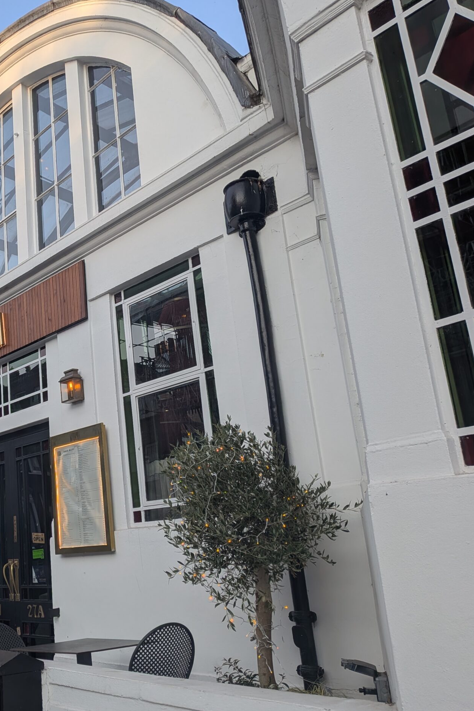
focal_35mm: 34
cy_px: 356
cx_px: 35
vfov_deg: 55.8
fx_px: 671
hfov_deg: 36.2
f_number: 1.7
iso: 26
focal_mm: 4.53
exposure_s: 1/3509
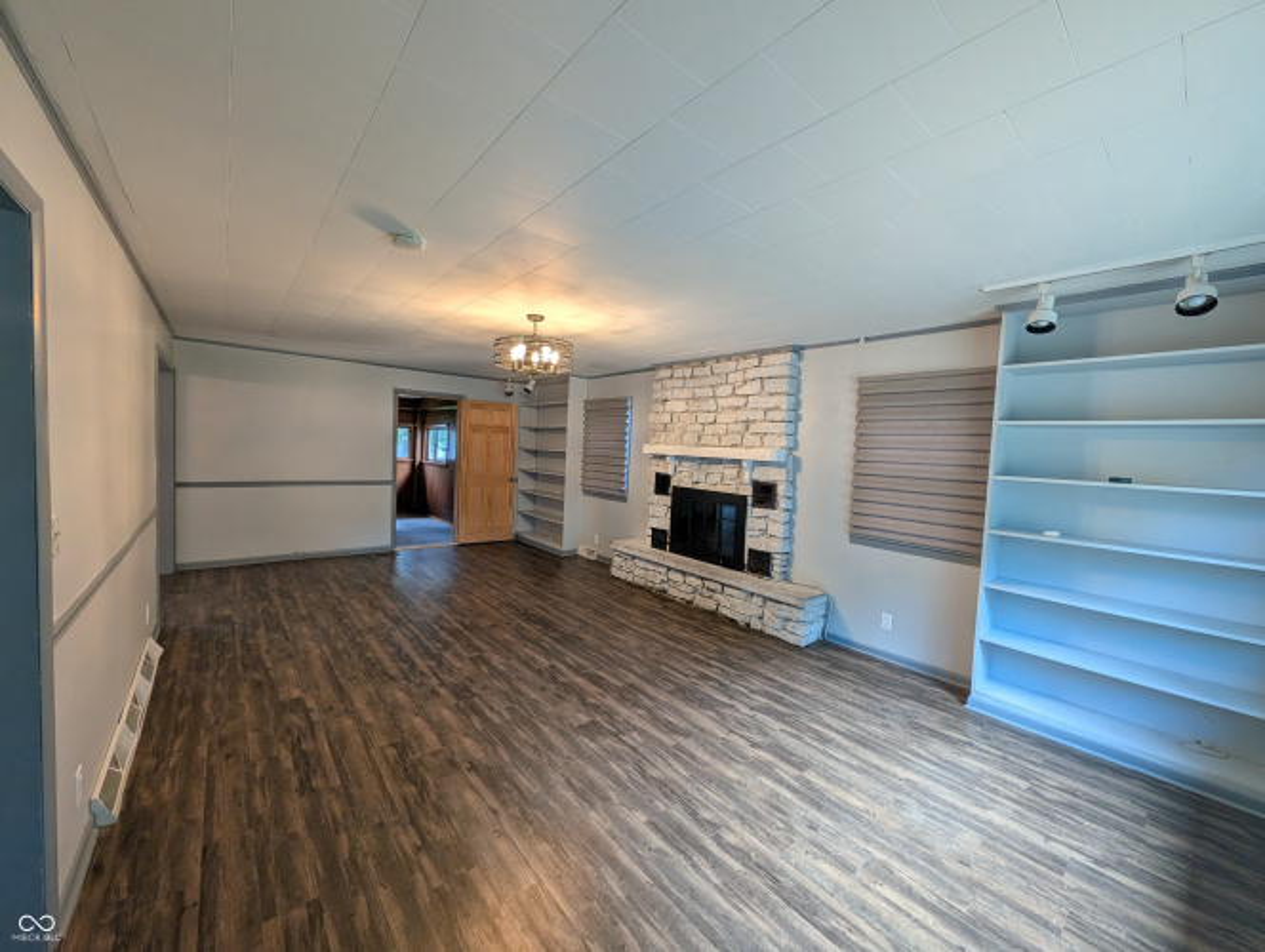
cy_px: 476
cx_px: 632
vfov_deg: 94.6
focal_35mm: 12
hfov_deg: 110.5
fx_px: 439
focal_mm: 2.02
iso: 63
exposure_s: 1/120
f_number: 1.7
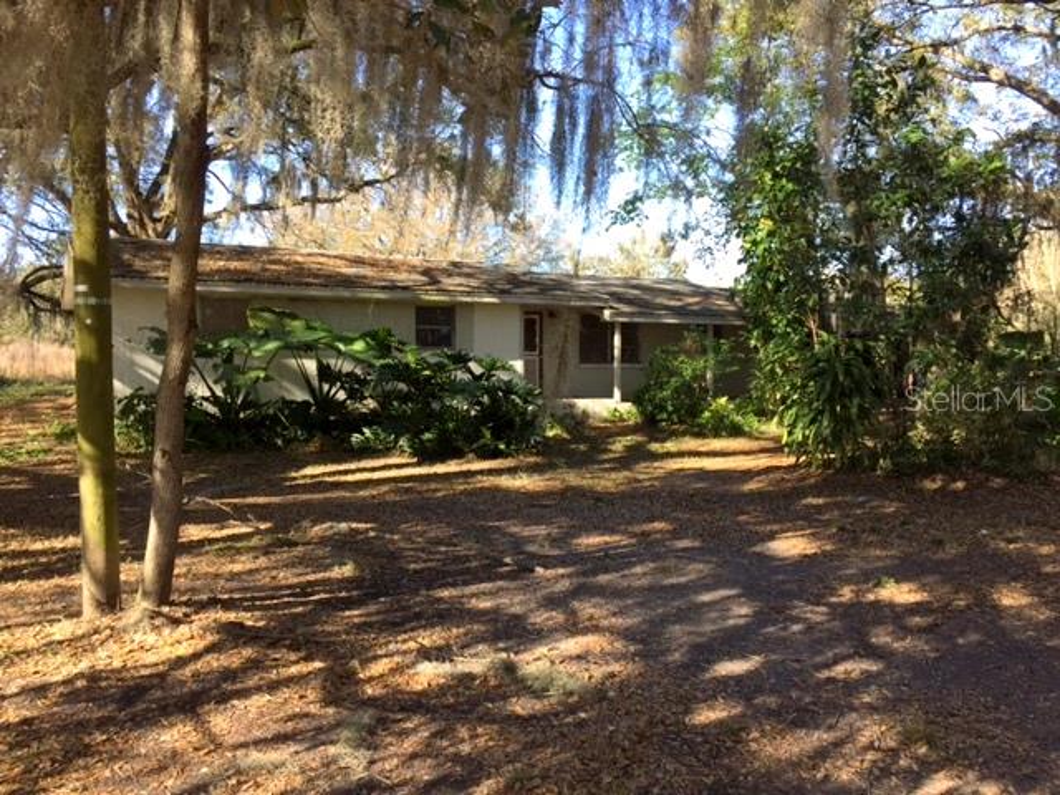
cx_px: 530
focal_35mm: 29
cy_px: 398
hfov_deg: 61.7
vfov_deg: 48.2
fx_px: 888
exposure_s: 1/319
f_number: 2.2
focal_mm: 4.15
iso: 32
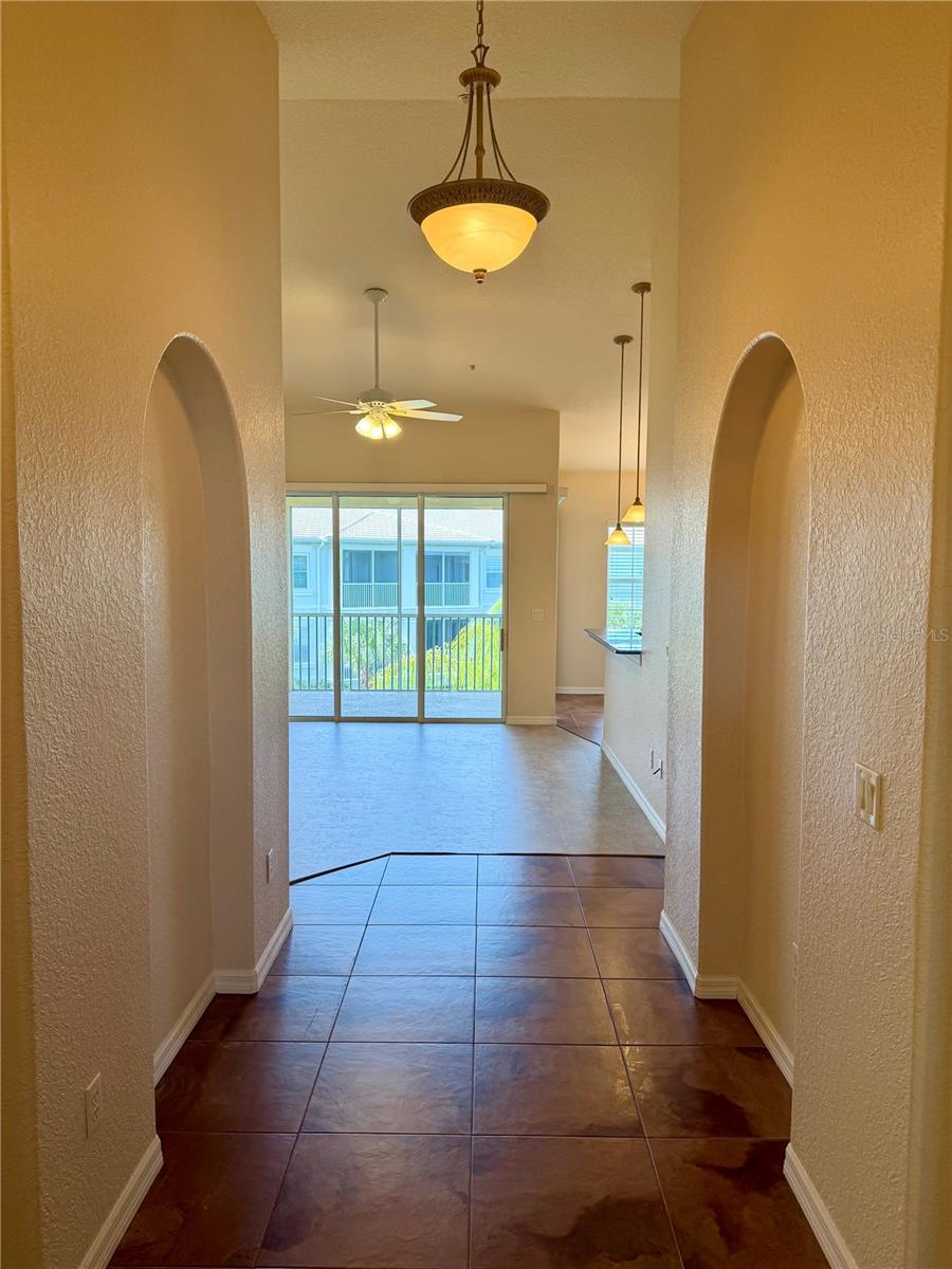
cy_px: 634
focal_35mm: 24
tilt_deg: -4.1
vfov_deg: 71.6
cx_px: 476
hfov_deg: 56.8
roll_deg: -0.7
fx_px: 880
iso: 80
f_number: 1.78
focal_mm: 6.76
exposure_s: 1/175
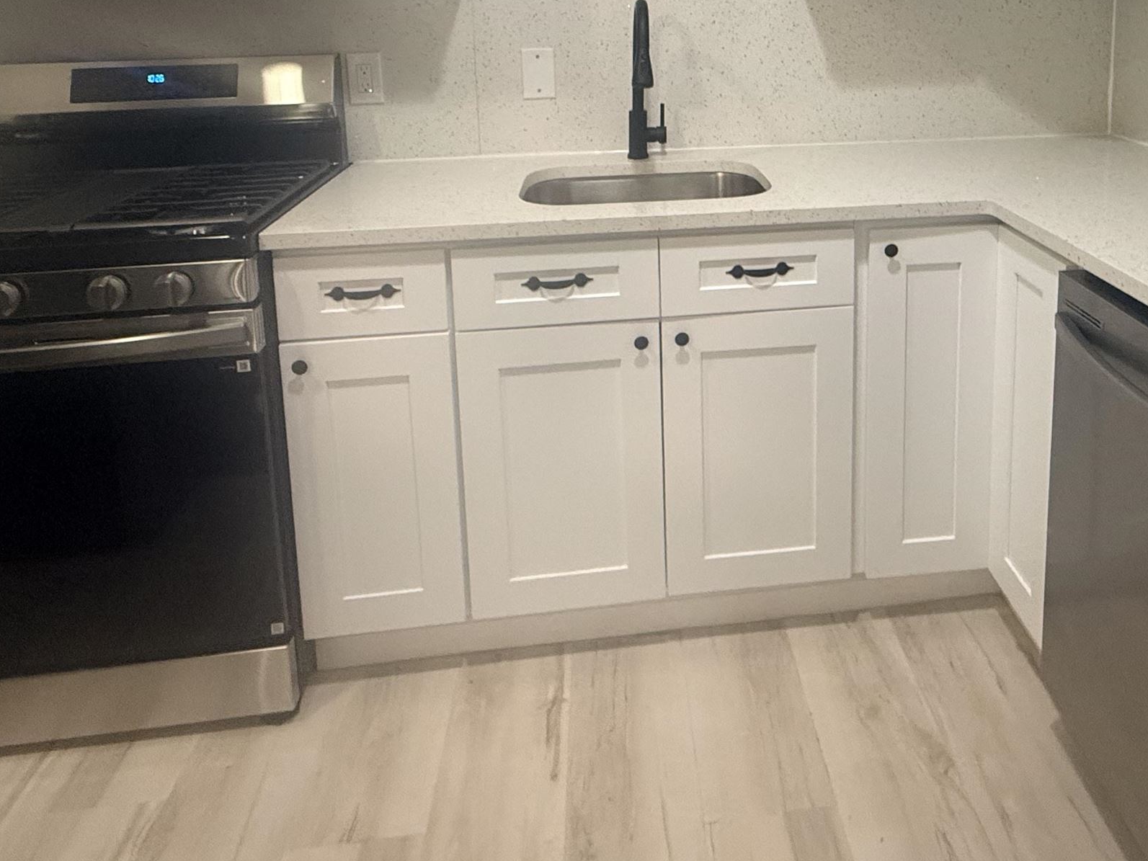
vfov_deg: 46.9
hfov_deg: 64.3
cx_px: 721
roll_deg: +0.8
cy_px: 108
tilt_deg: -6.1
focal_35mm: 27
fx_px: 895
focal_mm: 2.22
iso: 320
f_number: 2.2
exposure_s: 1/60
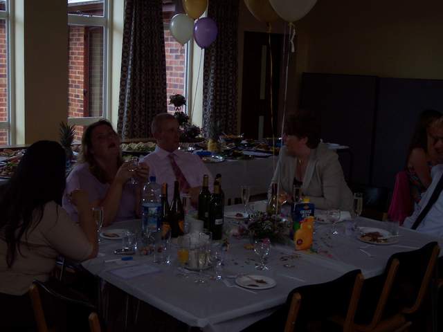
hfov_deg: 37.5
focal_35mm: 51
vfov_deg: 28.6
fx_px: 653
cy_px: 166
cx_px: 222
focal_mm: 10.7
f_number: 3.4
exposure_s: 1/30
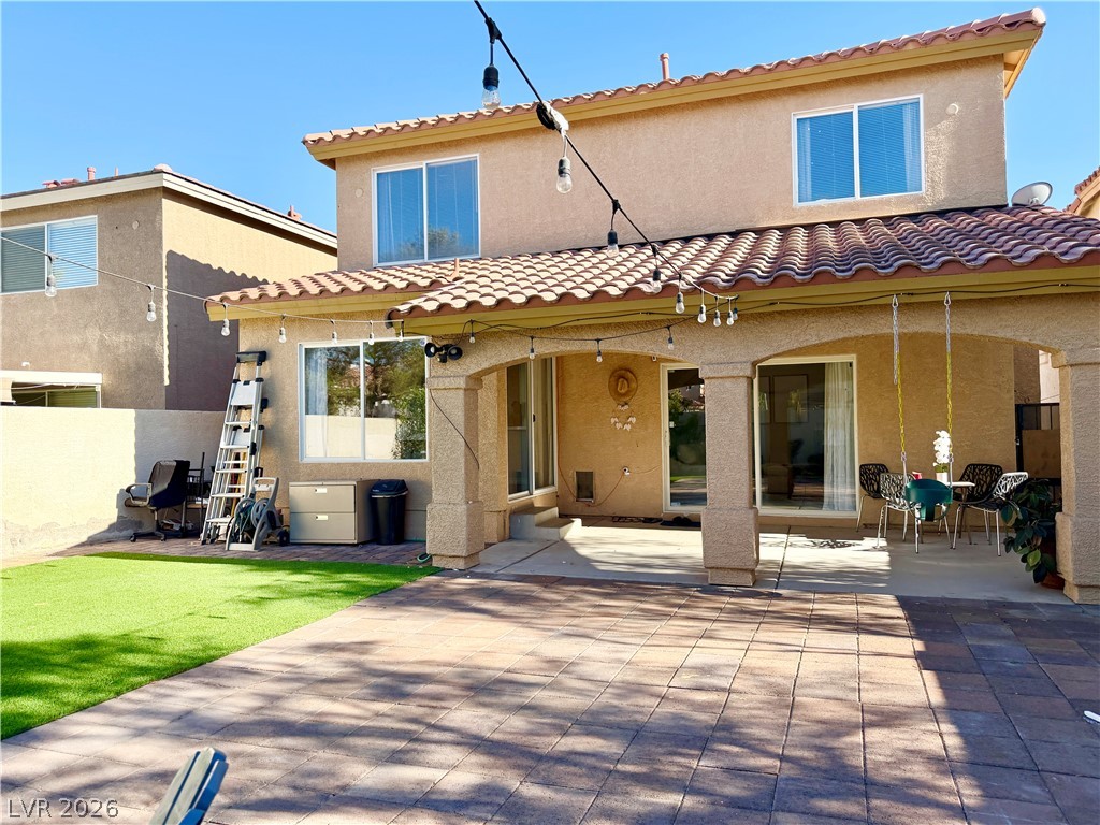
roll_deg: -0.2
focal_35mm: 24
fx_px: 763
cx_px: 550
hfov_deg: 71.6
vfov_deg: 56.8
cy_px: 412
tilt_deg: +2.6
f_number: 1.78
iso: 100
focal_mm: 6.76
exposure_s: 1/3279
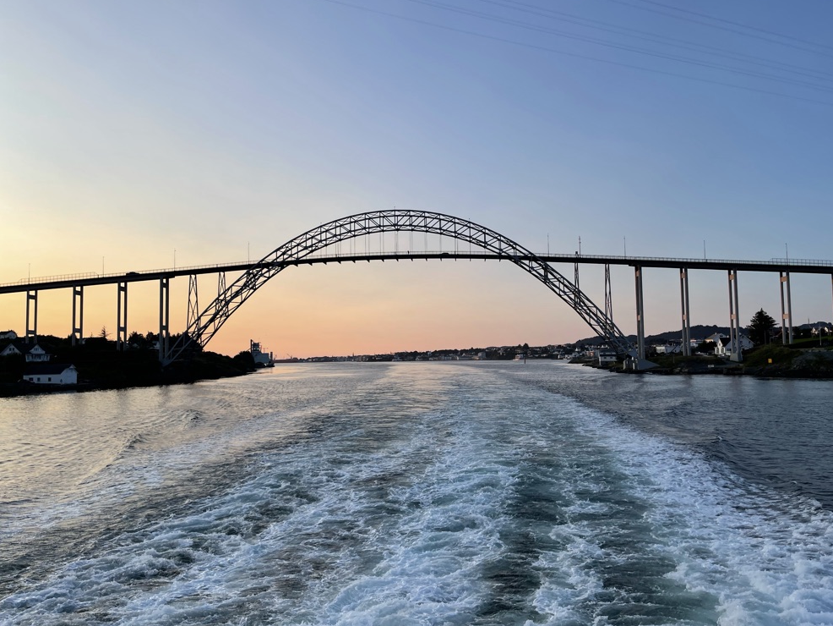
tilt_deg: +4.1
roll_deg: +1.3
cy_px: 316
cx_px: 432
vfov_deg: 51.4
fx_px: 650
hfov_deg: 65.3
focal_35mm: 27
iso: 32
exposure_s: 1/625
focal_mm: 5.1
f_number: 1.6
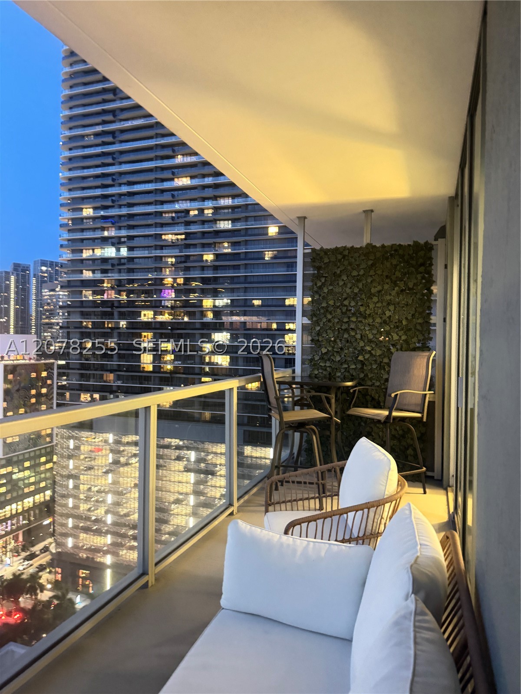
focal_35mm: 24
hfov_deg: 56.8
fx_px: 482
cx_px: 260
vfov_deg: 71.6
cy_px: 347
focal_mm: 6.76
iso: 1600
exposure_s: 1/17
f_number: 1.78
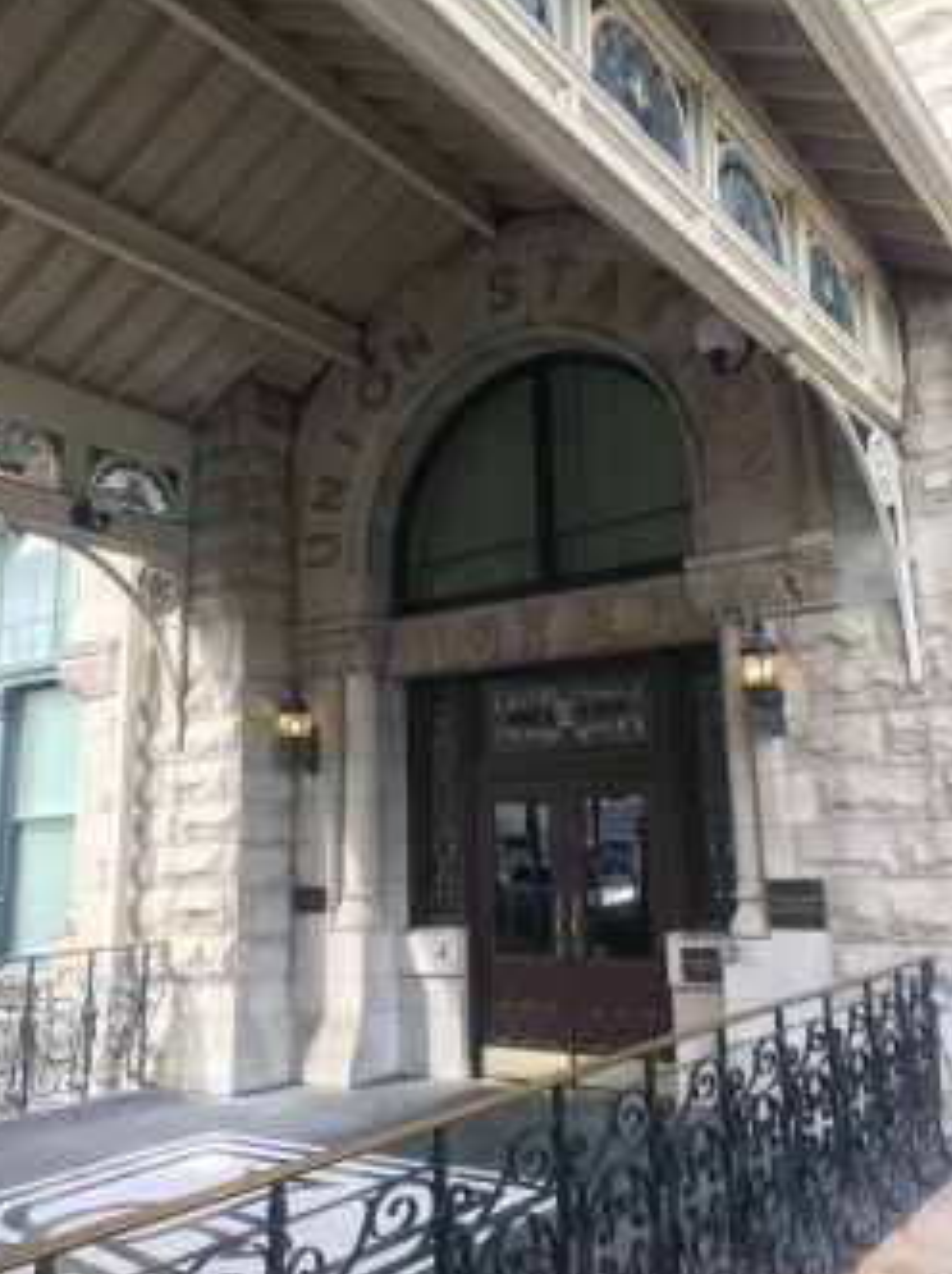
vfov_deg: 56.8
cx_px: 499
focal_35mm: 32
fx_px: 1176
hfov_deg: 44.0
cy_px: 595
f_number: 2.2
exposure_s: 1/120
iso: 32
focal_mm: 4.15
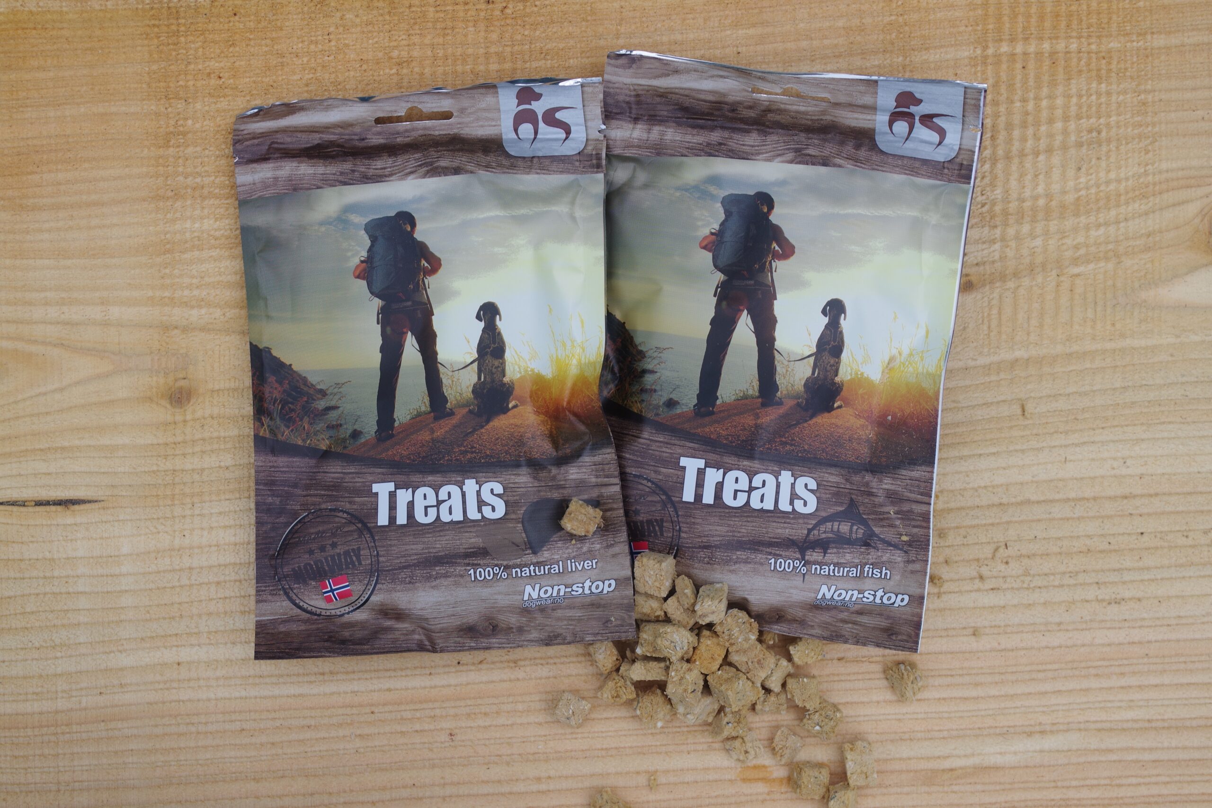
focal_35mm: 51
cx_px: 606
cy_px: 404
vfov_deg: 26.5
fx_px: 1717
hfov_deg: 38.9
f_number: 6.3
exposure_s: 1/125
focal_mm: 34
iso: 100
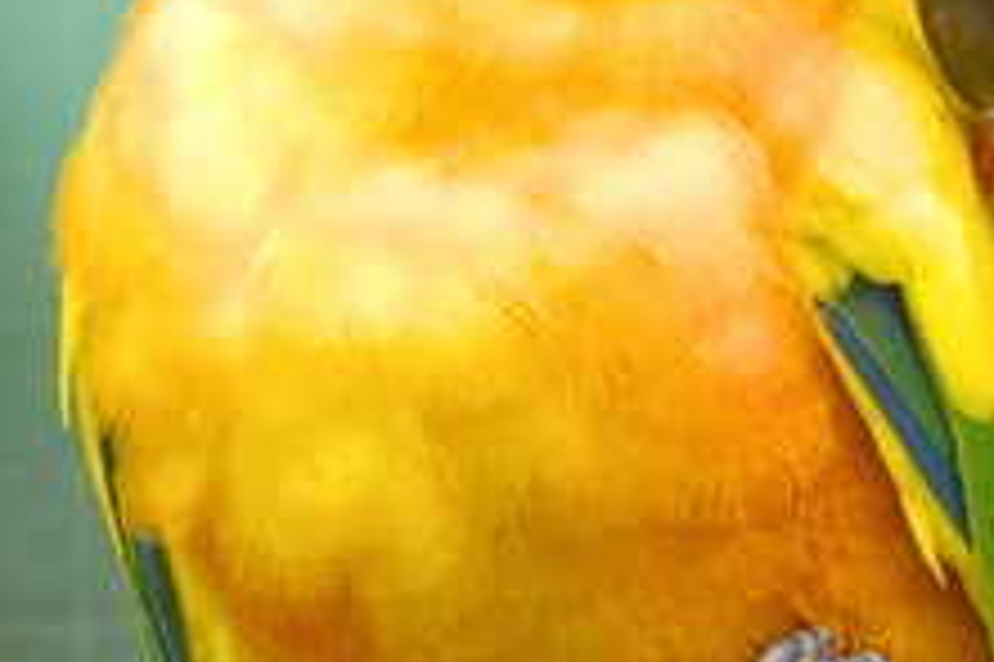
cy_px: 302
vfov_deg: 1.6
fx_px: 23451
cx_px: 945
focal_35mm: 850
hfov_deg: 2.4
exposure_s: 1/50
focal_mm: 158
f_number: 7.1
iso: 1000
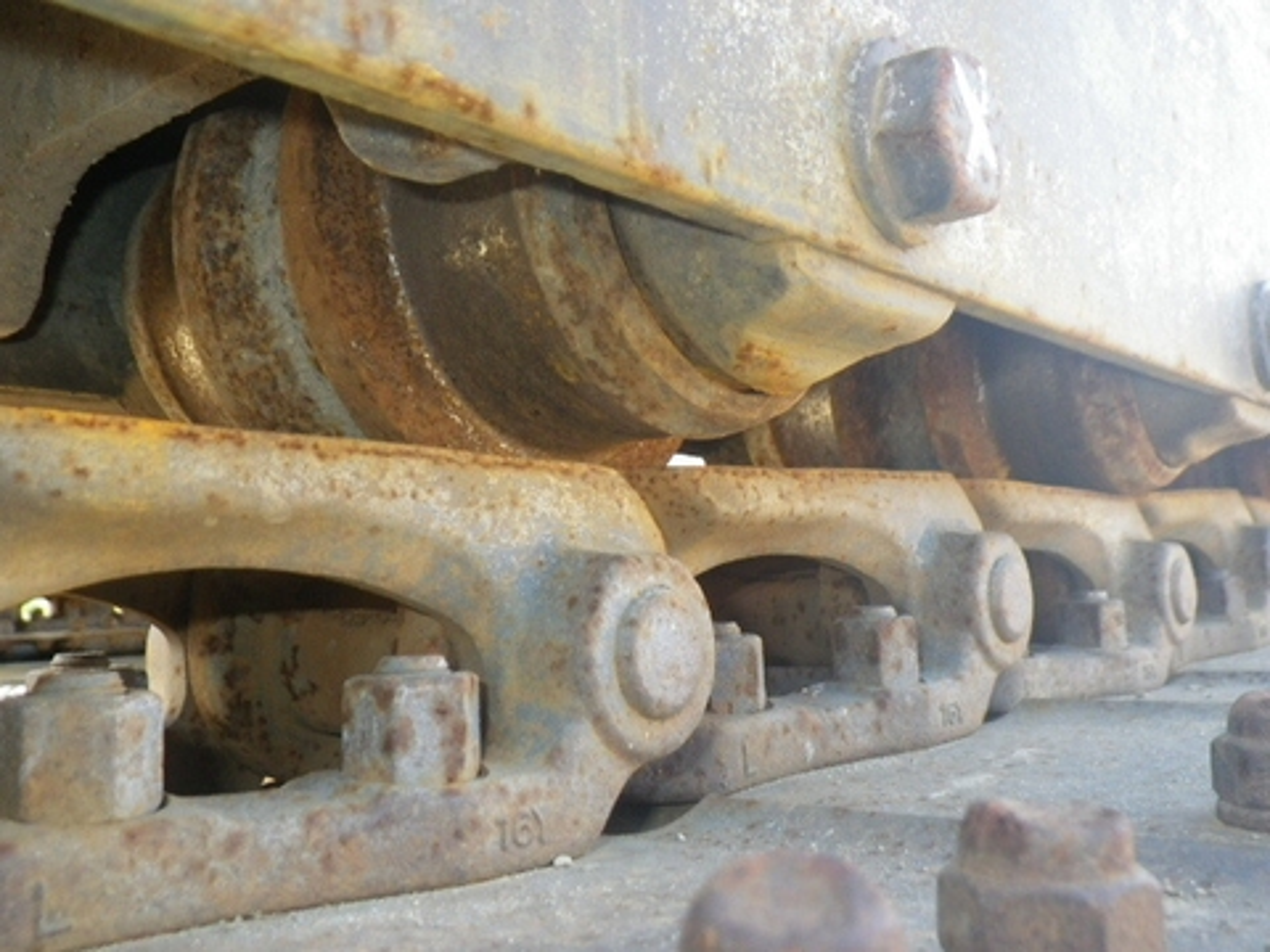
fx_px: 1247
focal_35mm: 34
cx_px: 635
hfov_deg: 54.0
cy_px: 476
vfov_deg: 41.8
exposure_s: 1/50
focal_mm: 6.1
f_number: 3.8
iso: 250
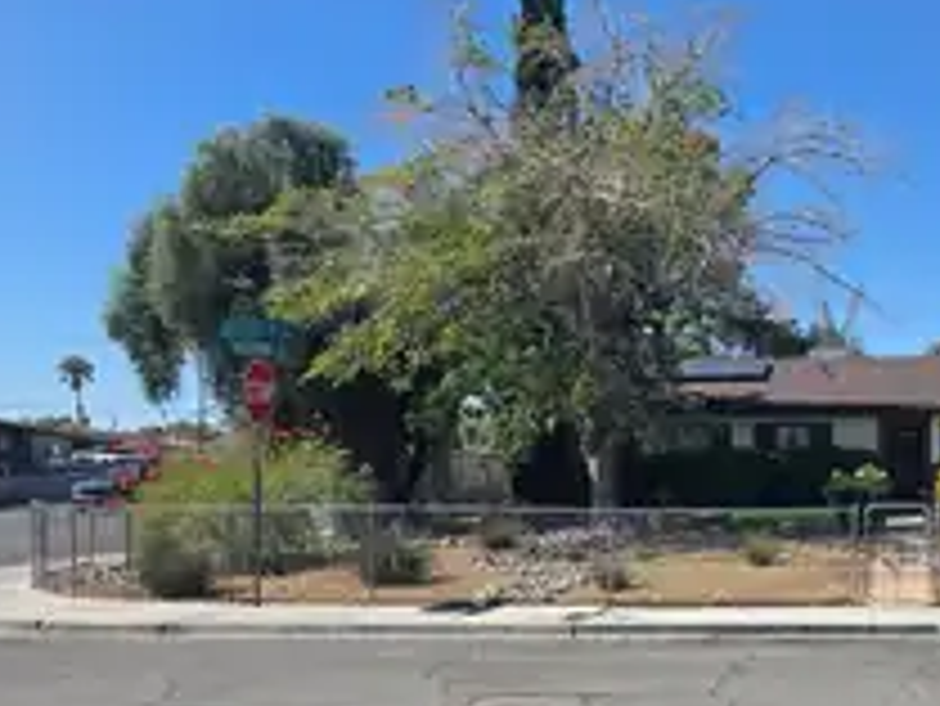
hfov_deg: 40.6
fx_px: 1196
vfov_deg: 32.4
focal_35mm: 44
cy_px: 508
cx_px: 792
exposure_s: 1/6352
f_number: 1.4
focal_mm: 6.5
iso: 64
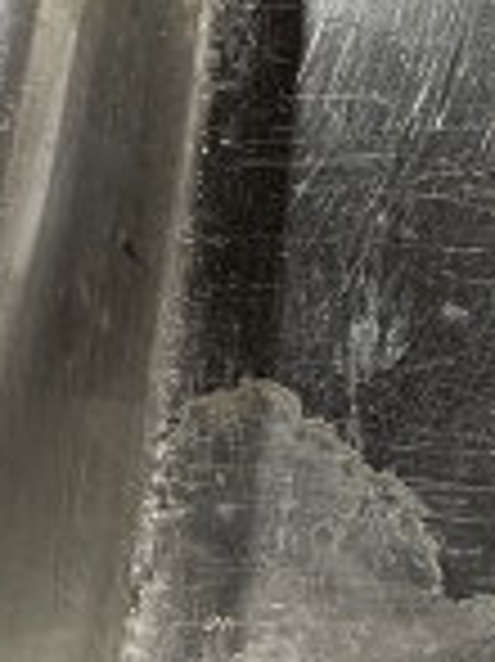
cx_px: 918
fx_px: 2750
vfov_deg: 12.9
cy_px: -367
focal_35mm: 144
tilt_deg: -52.0
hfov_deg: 9.7
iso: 125
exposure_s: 1/60
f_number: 1.6
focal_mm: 4.2
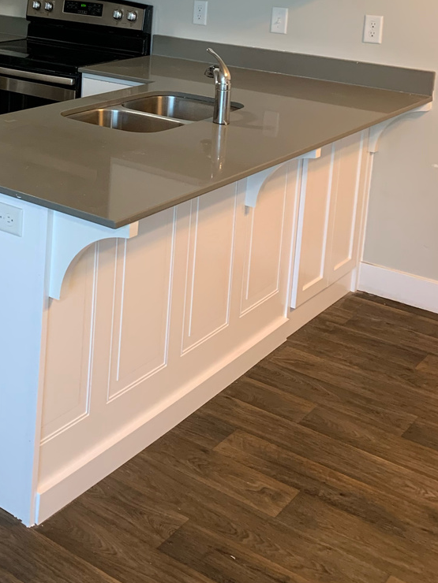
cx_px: 3
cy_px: 67
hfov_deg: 25.7
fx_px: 911
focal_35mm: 54
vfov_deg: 33.8
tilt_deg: -7.8
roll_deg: -1.7
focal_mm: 4.25
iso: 160
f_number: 1.8
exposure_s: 1/60
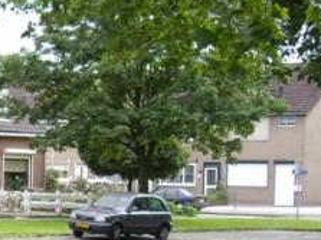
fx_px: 1010
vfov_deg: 13.2
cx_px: -83
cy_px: 292
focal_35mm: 109
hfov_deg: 17.1
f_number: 2.8
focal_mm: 7.9
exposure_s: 1/160
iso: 100
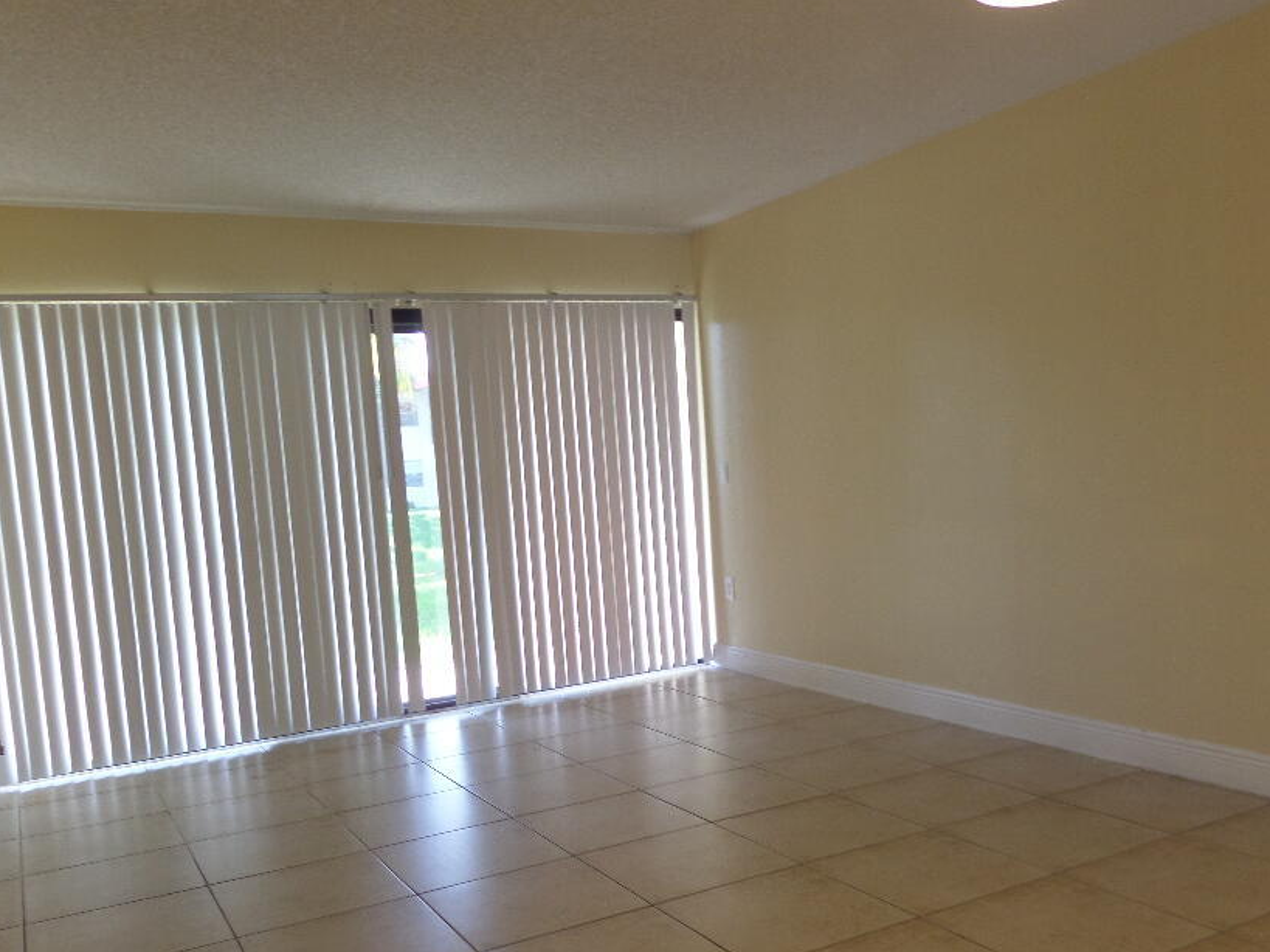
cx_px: 654
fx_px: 1100
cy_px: 583
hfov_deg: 60.0
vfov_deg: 46.5
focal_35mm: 30
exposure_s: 1/30
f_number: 3.2
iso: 100
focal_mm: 4
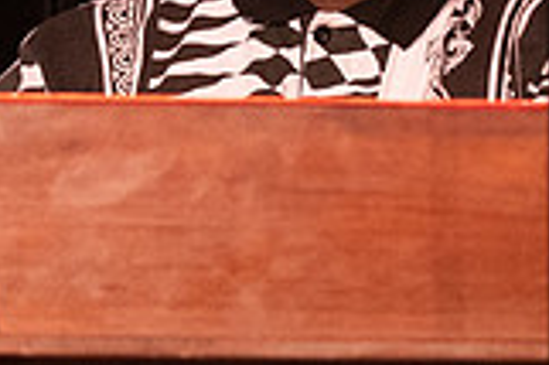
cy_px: 90
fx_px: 9019
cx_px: 226
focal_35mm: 592
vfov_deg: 2.3
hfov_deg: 3.5
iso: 3200
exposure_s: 1/200
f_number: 2.8
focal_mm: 95
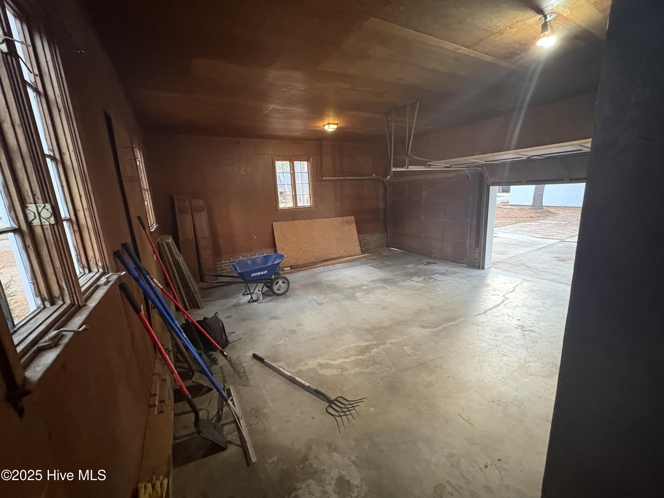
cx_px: 332
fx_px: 269
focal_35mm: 14
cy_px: 249
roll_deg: +3.5
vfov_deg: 85.7
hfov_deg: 102.1
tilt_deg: -11.1
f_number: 2.2
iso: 1000
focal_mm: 2.22
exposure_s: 1/30
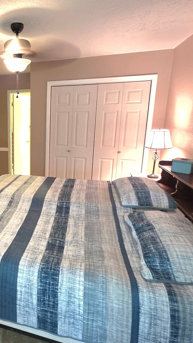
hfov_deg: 43.9
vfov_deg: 78.7
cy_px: 164
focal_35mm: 23
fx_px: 209
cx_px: 10
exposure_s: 1/10
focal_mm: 2.2
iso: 1000
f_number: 1.9
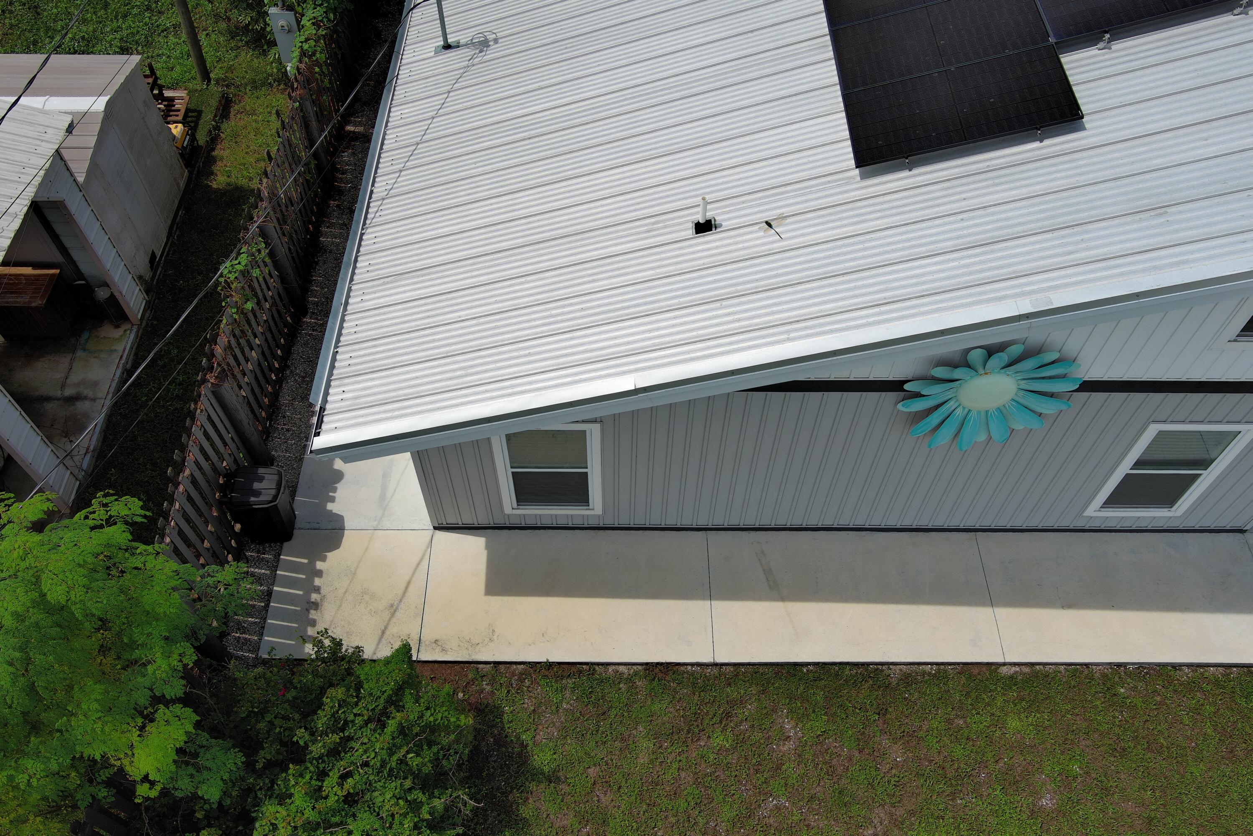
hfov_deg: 63.7
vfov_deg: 45.0
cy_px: 418
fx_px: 1009
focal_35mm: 29
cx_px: 626
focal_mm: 10.57
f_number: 2.8
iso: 100
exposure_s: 1/2463
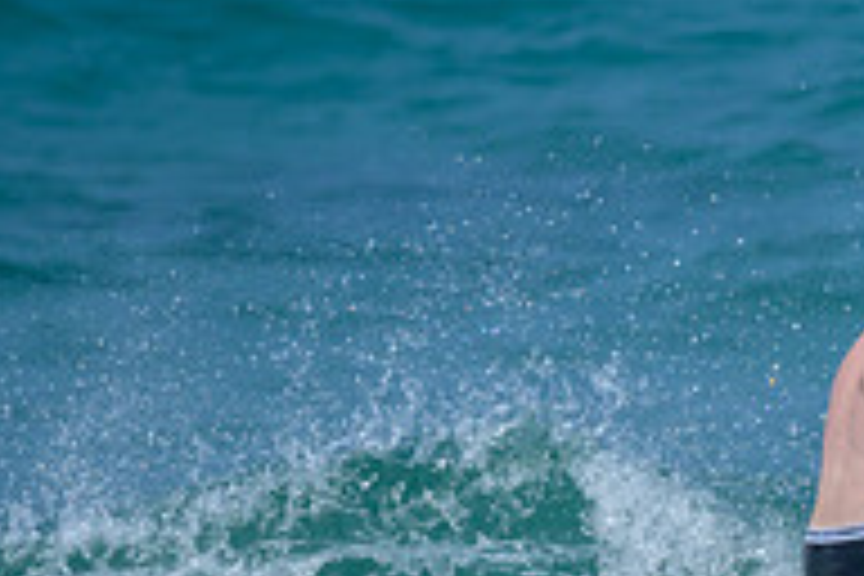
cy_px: 822
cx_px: 1090
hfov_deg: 0.7
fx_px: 72858
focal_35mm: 3036
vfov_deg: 0.5
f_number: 6.3
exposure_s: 1/2500
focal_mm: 800
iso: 320
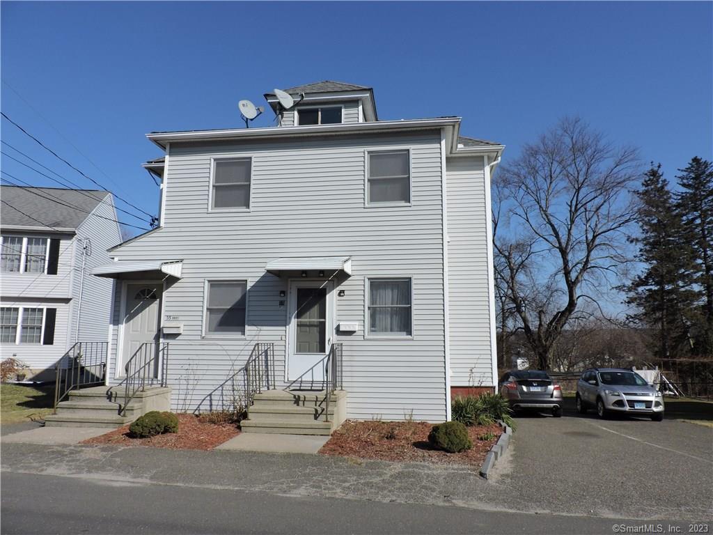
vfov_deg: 56.8
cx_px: 356
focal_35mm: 24
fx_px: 494
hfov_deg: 71.6
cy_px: 268
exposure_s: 1/1250
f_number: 3.7
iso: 100
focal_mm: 4.3
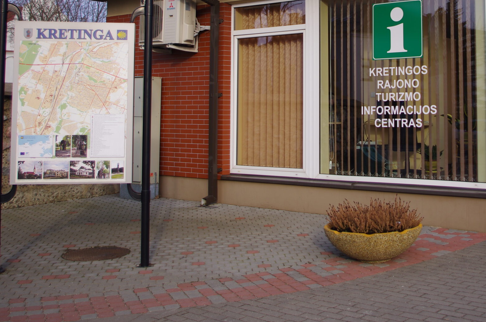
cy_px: 63
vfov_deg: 25.2
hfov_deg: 37.3
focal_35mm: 52
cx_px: 344
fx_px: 707
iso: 100
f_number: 4
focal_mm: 21.25
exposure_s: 1/500
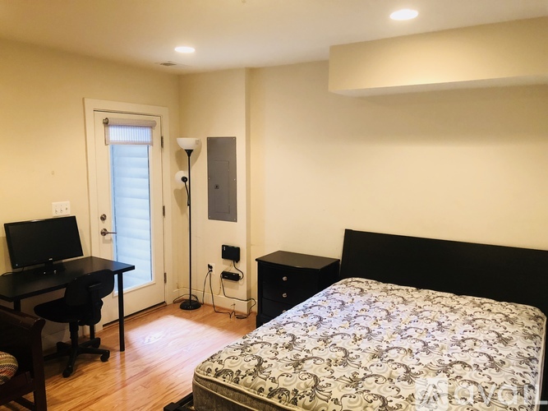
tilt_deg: -6.9
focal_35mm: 28
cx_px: 274
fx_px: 443
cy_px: 206
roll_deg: -0.4
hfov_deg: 63.5
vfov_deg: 49.7
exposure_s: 1/15
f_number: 1.8
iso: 80
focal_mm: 4
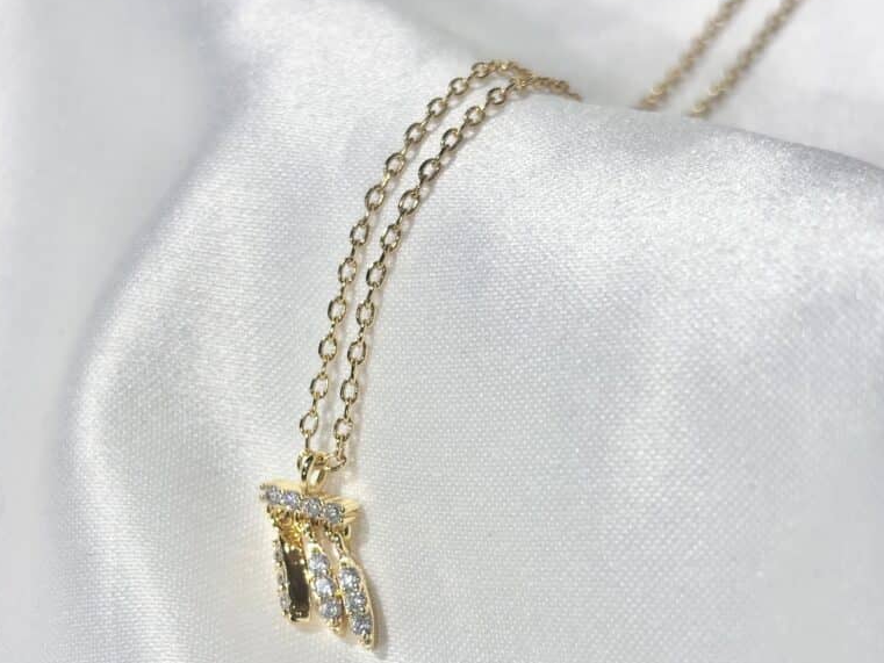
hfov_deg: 27.8
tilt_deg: -49.2
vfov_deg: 20.9
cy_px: 485
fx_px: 1788
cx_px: 439
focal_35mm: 70
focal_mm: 5.96
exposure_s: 1/406
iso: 32
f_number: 1.6
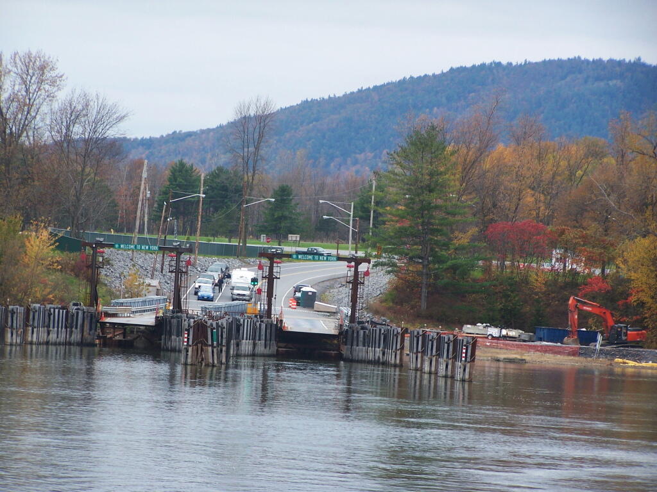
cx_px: 328
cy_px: 246
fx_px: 3587
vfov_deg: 7.9
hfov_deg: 10.5
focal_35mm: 189
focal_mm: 31.3
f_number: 3.2
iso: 80
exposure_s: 1/320
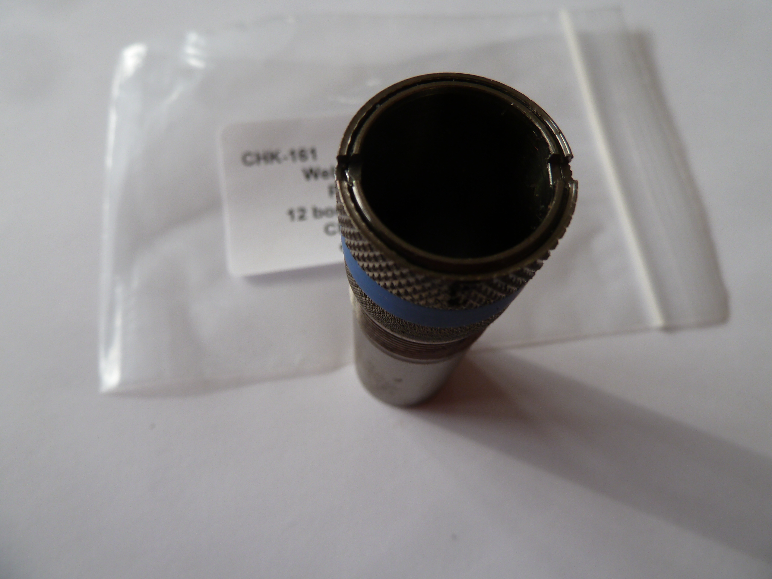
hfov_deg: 69.4
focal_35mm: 25
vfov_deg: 54.9
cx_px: 386
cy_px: 290
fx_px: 558
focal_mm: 4.1
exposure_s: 1/30
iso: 80
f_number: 3.3
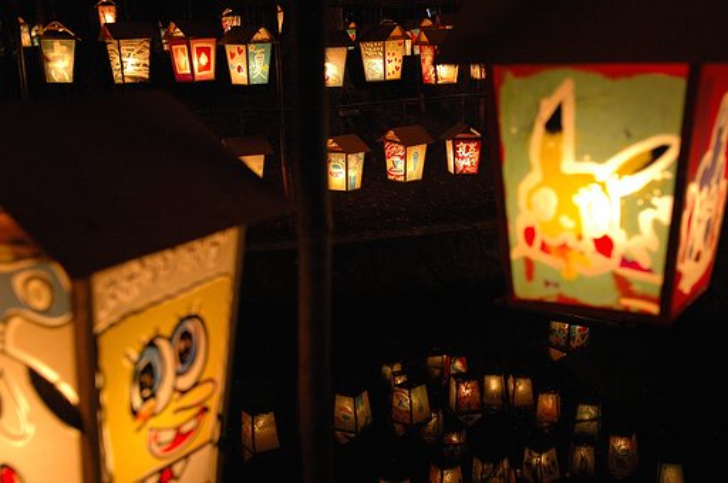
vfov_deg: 28.0
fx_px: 969
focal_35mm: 48
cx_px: 364
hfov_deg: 41.2
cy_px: 242
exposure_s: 1/5
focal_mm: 32
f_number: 4
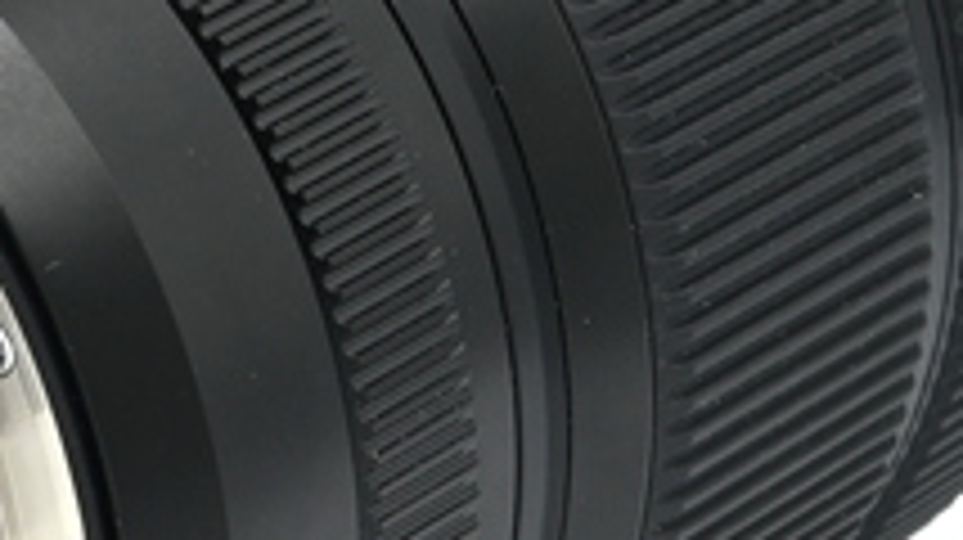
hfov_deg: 6.5
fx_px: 8432
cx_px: 171
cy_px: -124
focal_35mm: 330
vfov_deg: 3.7
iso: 200
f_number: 10
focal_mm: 45
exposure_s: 1/80
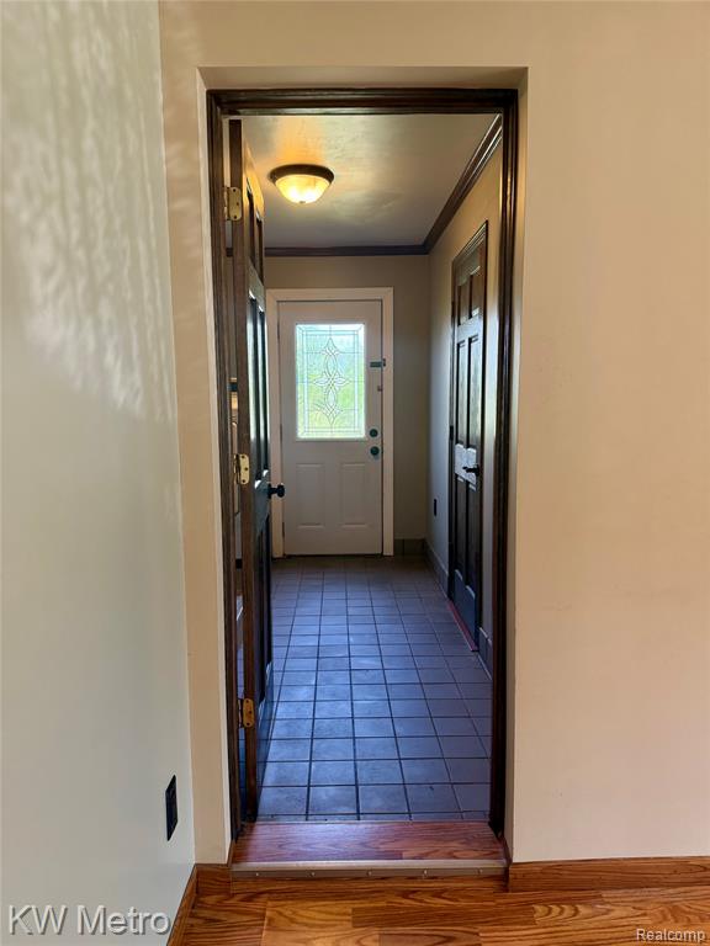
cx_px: 355
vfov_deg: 71.6
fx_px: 656
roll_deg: -0.5
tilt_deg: -5.6
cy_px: 473
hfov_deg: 56.8
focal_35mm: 24
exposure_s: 1/120
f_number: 1.78
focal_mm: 6.76
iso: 250
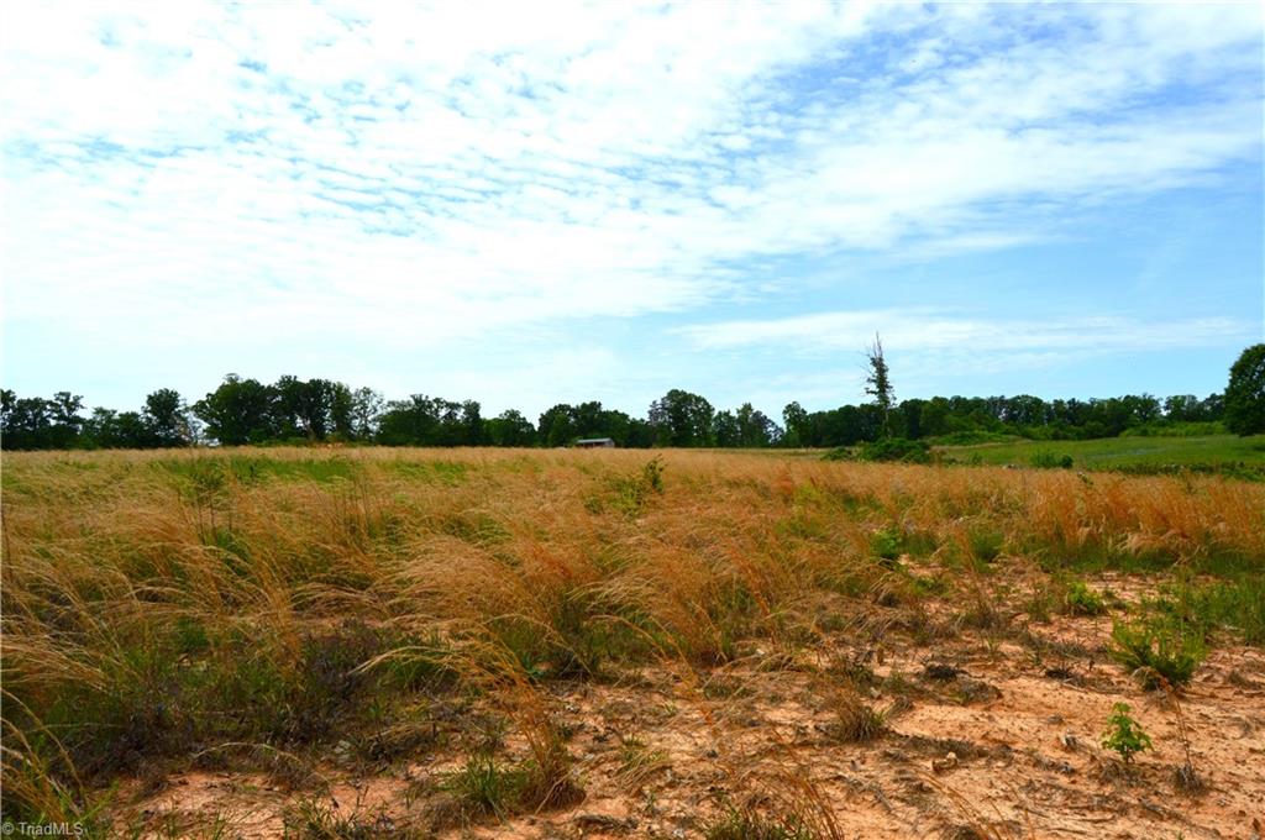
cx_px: 632
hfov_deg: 67.4
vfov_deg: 47.8
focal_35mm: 27
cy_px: 420
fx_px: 948
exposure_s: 1/320
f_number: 11
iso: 200
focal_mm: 18
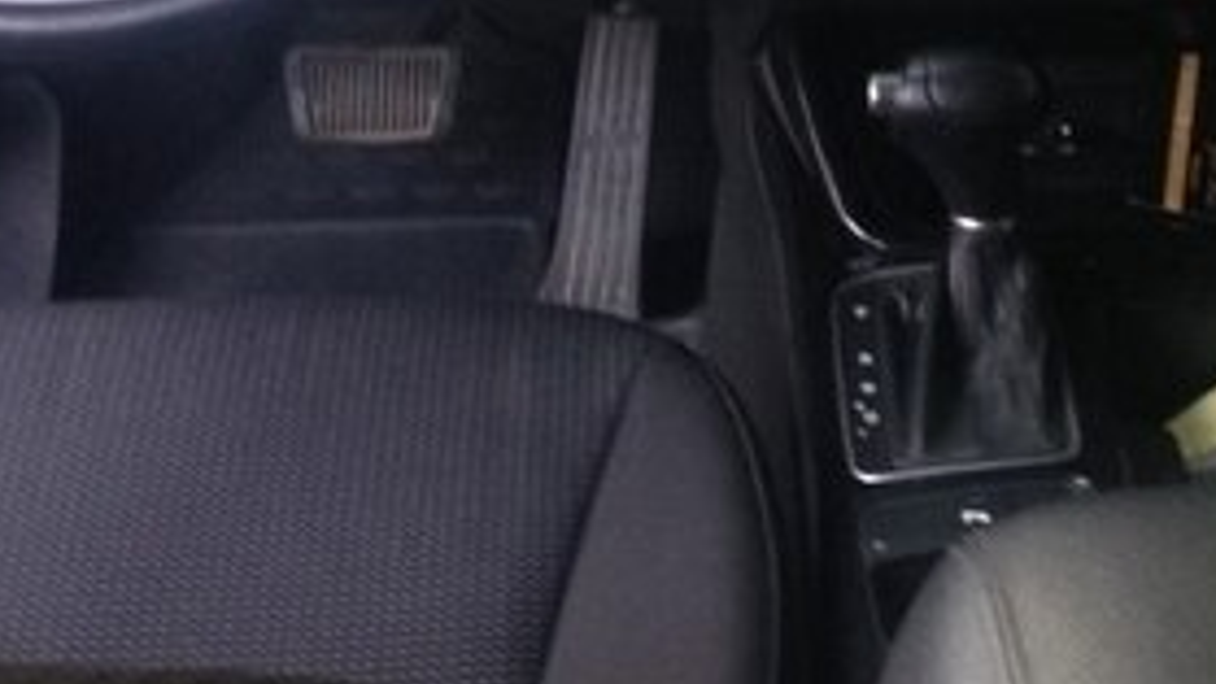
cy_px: -251
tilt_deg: -26.7
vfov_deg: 13.6
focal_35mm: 85
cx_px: 1042
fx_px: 2741
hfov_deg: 24.4
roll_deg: -1.7
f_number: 2.4
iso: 80
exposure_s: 1/20
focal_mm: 4.12
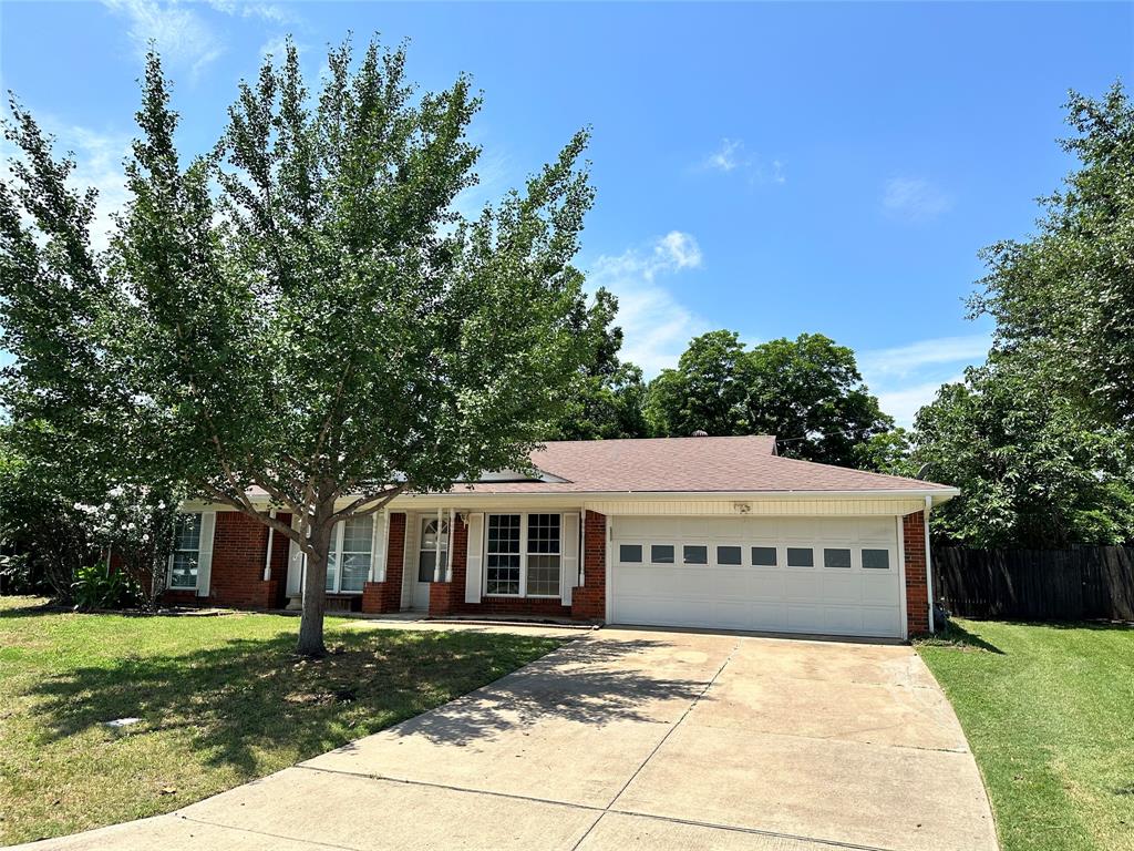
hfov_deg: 71.6
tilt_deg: +9.1
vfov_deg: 56.8
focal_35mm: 24
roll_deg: -1.1
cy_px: 426
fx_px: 786
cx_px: 567
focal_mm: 6.86
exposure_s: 1/3861
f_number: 1.78
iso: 80
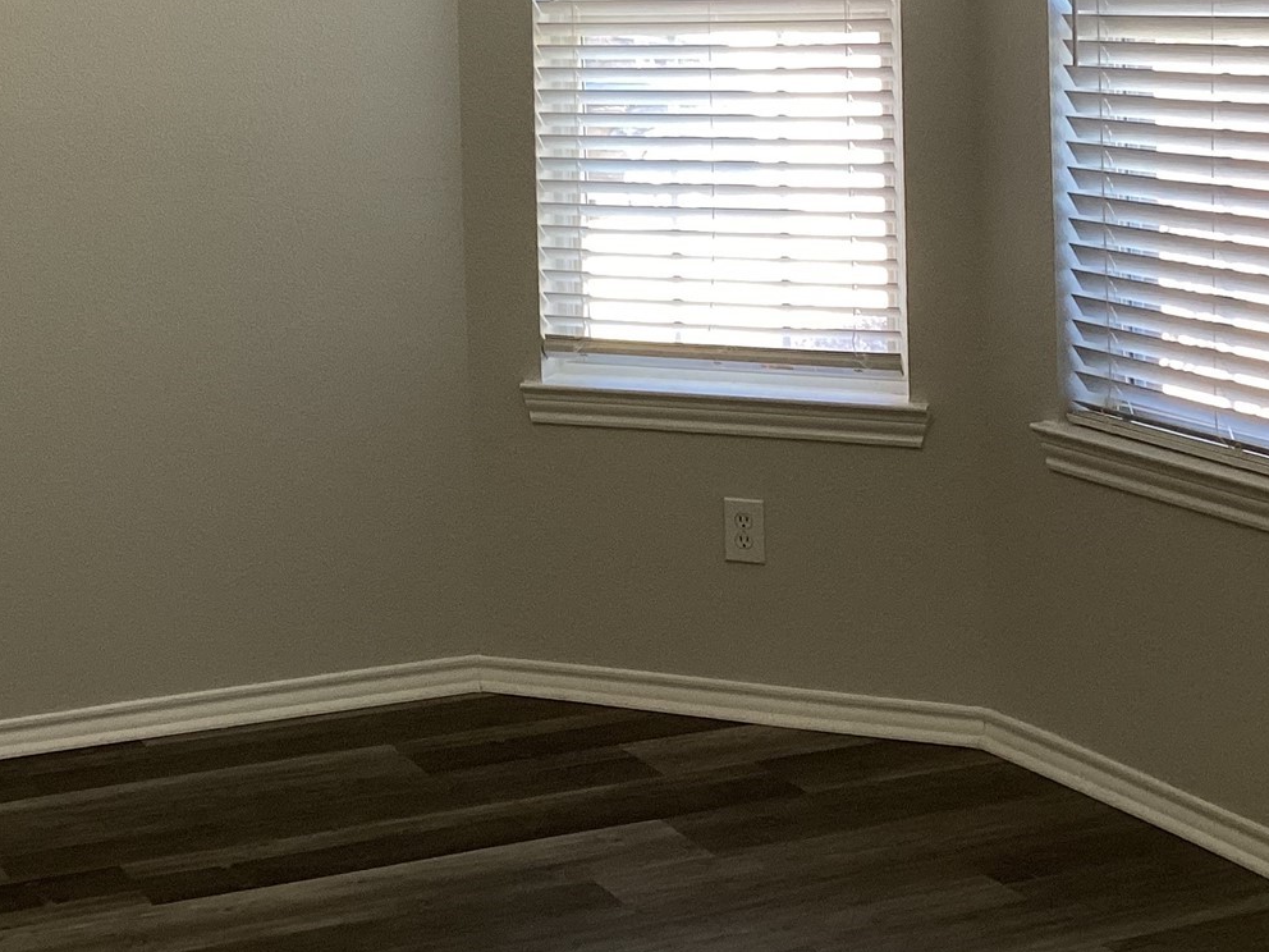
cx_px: 299
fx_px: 2346
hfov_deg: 29.7
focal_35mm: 64
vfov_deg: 22.1
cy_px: -5
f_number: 2.4
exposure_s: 1/60
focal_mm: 3.3
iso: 100
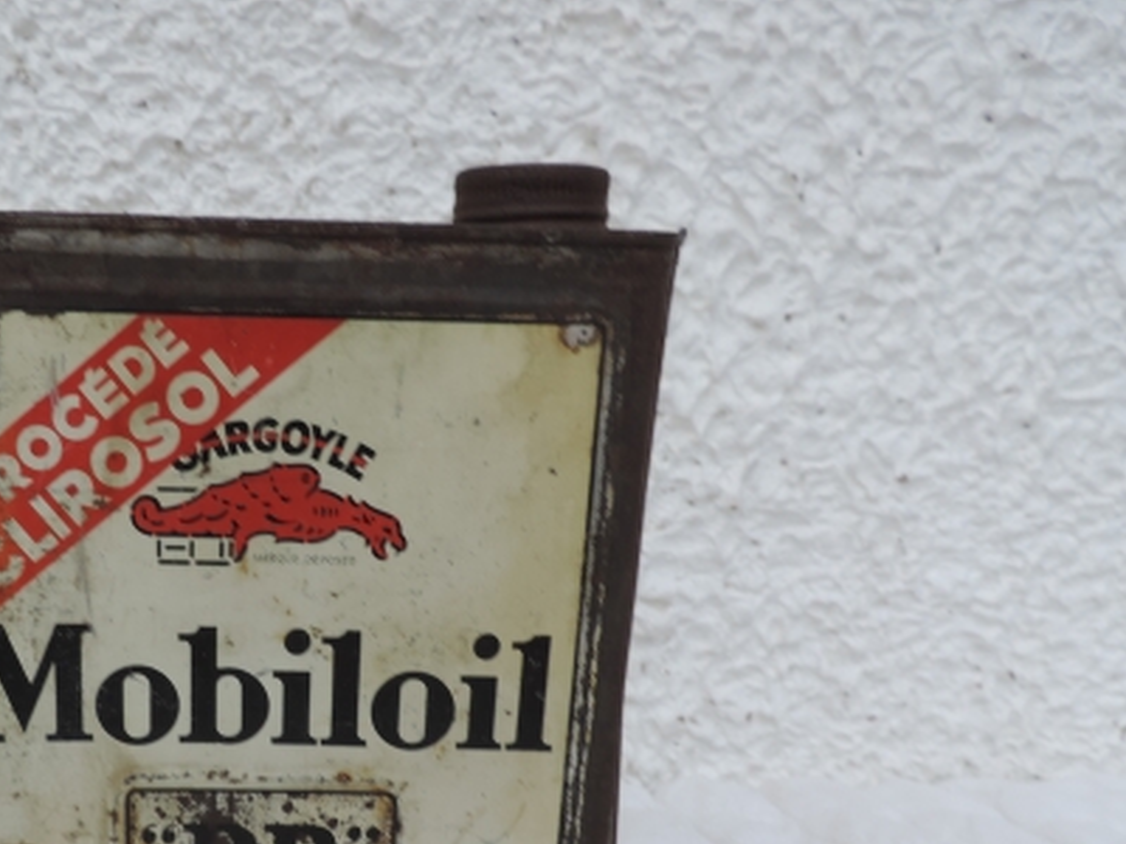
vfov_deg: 38.7
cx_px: 293
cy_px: 630
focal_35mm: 36
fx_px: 1171
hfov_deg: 49.5
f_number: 3
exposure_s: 1/125
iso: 80
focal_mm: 4.3
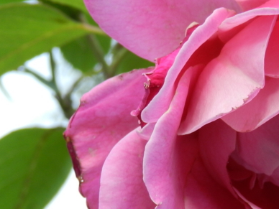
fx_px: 1660
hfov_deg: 9.5
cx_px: 283
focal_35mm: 206
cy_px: 131
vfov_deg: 7.2
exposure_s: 1/200
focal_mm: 17.7
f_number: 4.6
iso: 160
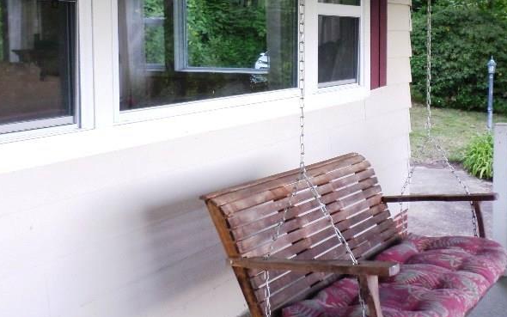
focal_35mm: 46
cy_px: 82
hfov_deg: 43.4
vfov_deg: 27.6
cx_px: 284
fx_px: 636
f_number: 2.5
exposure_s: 1/30
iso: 160
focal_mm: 4.5
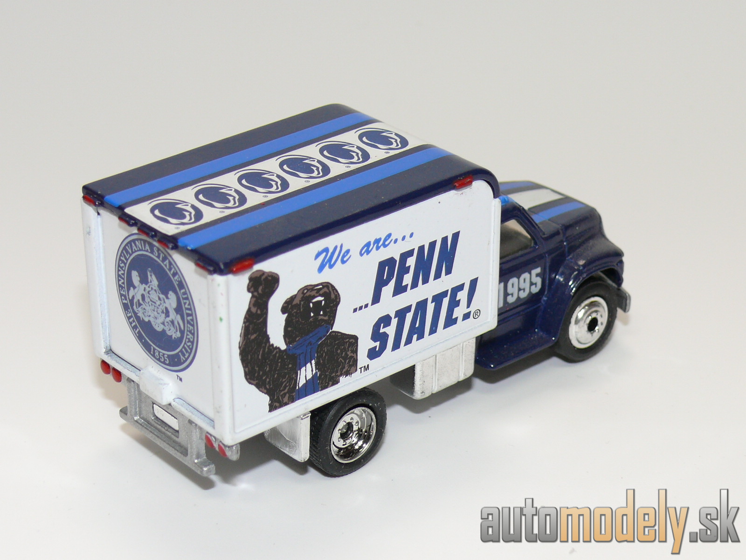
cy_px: 280
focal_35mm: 87
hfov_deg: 22.5
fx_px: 1875
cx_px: 373
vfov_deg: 17.0
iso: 100
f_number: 4
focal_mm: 12.3
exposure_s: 1/30
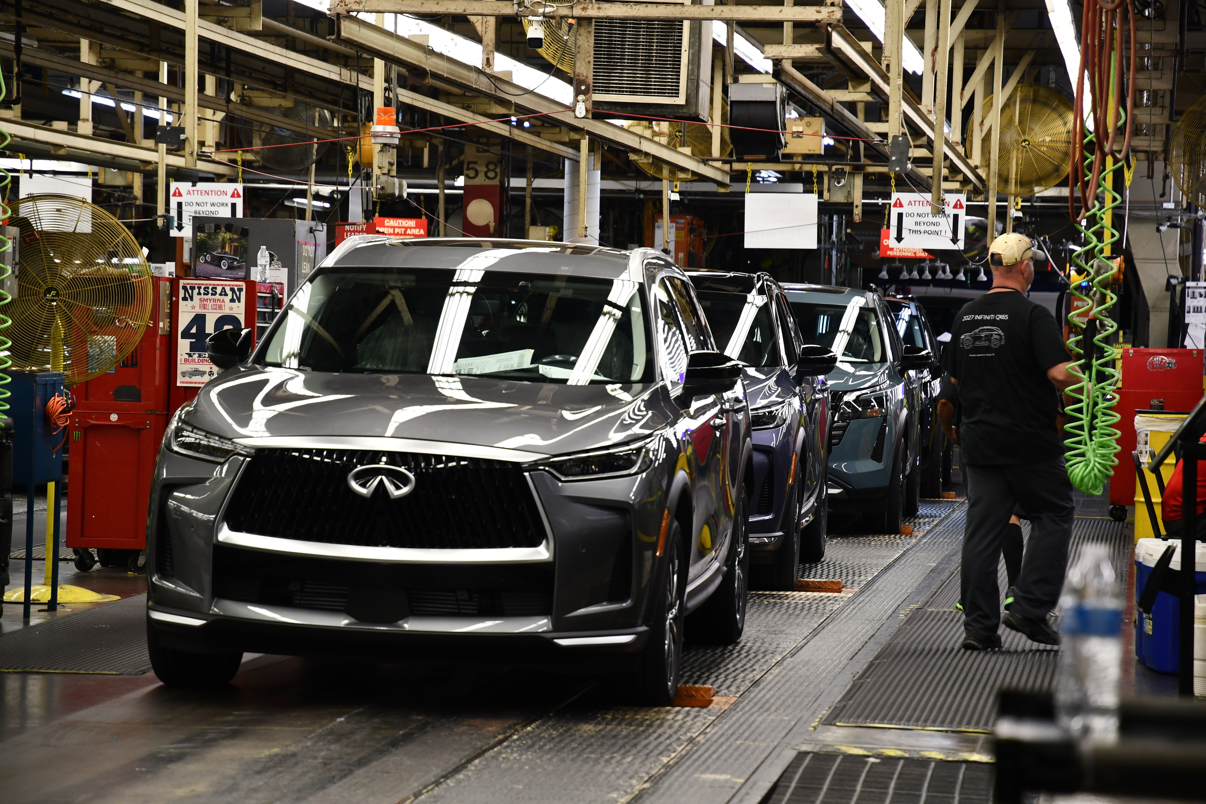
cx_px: 603
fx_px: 4020
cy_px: 402
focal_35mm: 120
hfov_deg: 17.1
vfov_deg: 11.4
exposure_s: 1/125
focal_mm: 80
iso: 800
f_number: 4
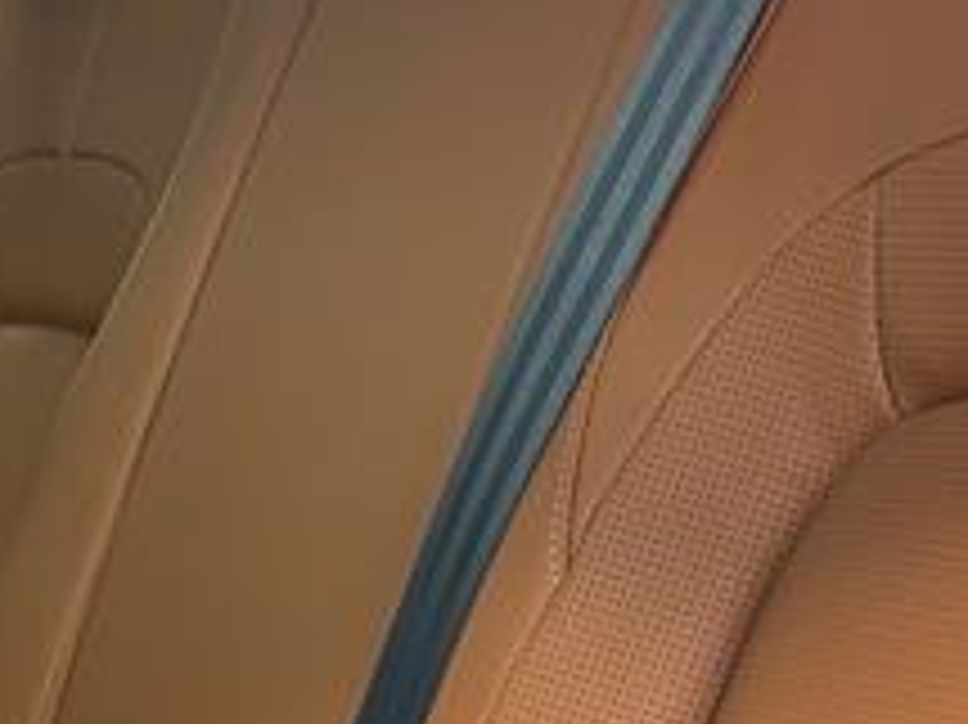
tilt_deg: -10.5
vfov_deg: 11.7
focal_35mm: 124
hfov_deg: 15.7
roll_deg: +1.2
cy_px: 895
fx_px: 3466
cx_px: 113
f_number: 1.6
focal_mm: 5.96
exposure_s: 1/60
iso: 160
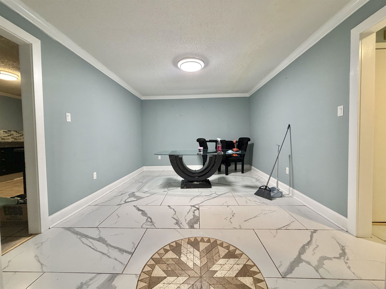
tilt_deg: -1.0
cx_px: 193
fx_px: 156
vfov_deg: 85.7
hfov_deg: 102.1
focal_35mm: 14
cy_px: 144
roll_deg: +2.2
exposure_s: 1/60
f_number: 2.2
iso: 250
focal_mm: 2.22
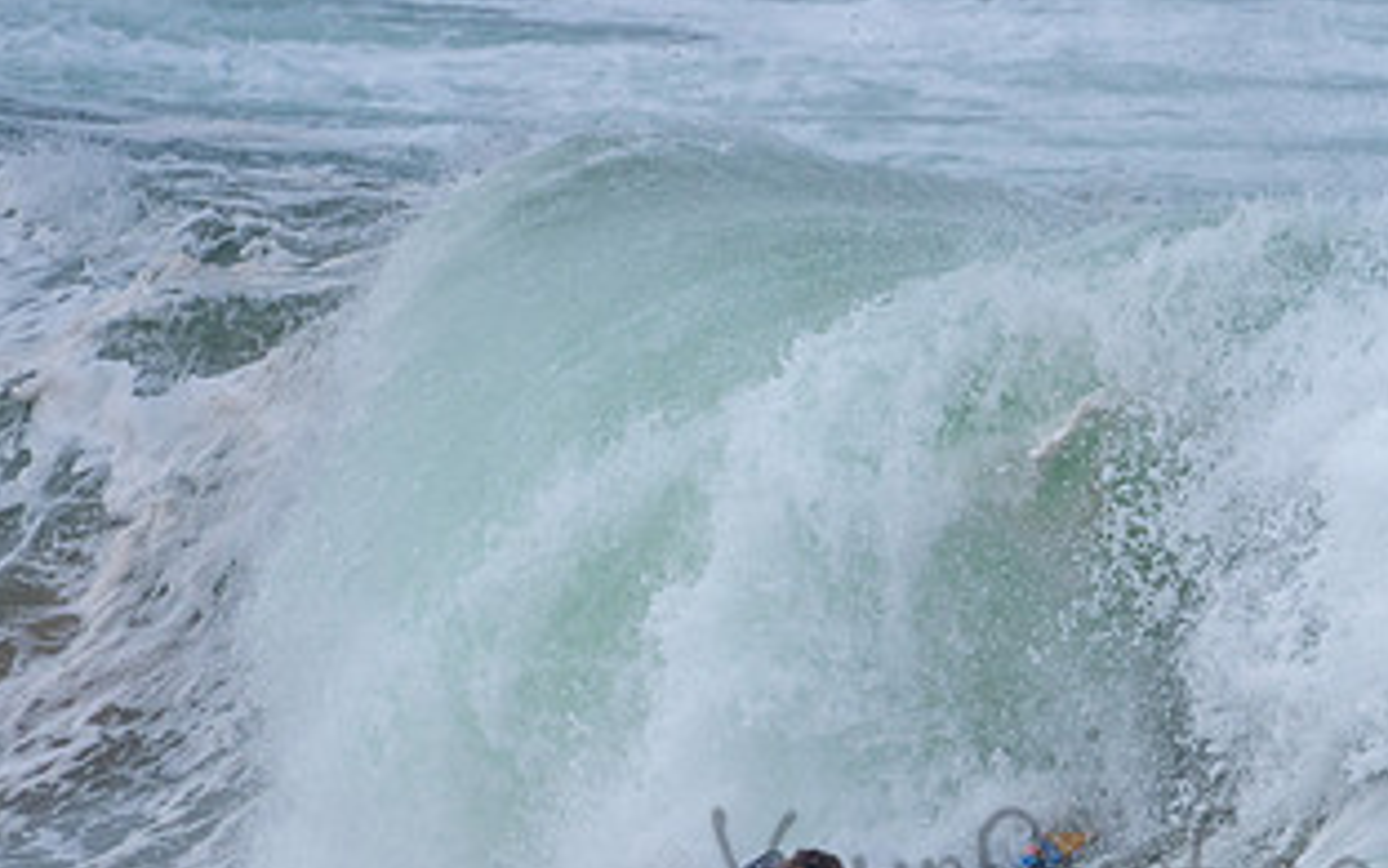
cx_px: 1170
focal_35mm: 1422
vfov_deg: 0.9
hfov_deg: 1.5
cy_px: 839
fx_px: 53791
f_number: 5.6
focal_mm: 500
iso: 280
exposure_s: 1/1000
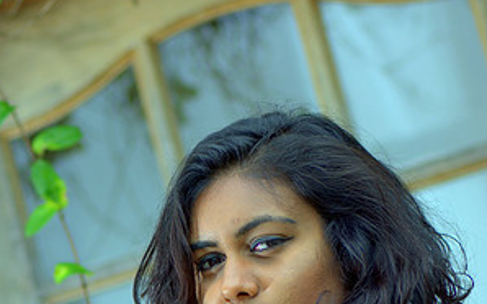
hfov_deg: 9.1
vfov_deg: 5.7
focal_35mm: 231
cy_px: 283
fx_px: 3065
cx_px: 244
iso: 100
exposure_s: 1/250
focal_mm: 100
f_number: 2.8
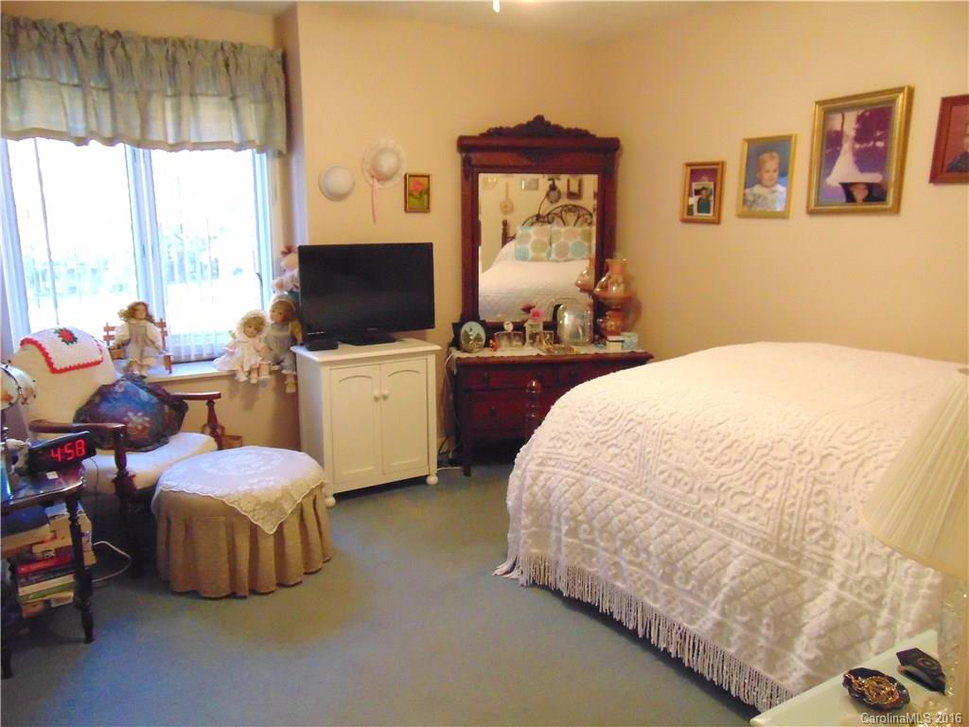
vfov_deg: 54.9
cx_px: 484
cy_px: 364
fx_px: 700
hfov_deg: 69.4
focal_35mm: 25
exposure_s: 1/40
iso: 640
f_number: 3
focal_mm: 4.5
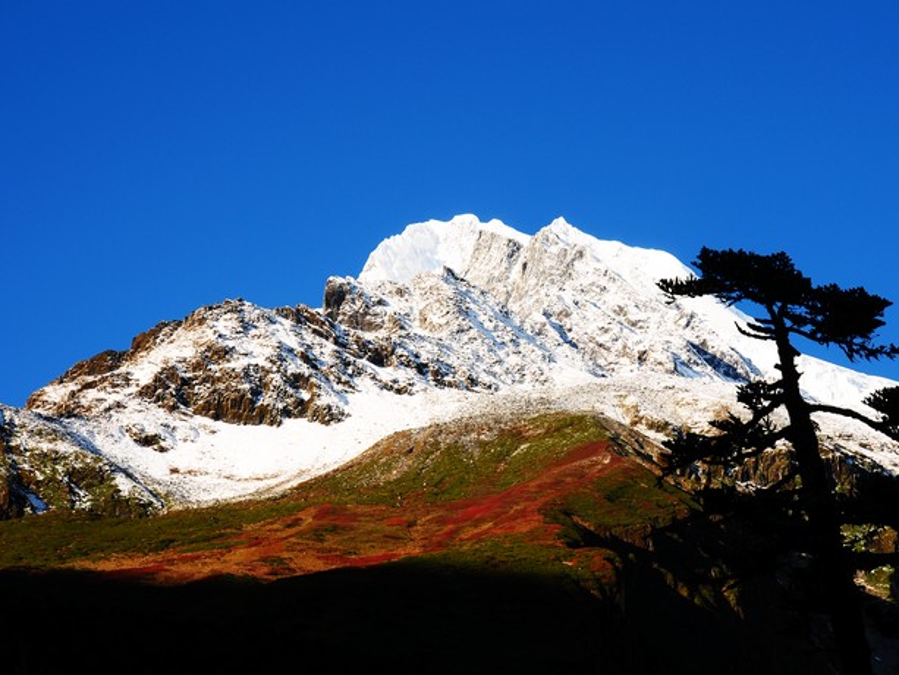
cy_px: 338
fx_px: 2650
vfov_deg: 14.5
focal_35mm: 102
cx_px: 480
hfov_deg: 19.3
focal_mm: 62
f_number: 9
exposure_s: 1/200
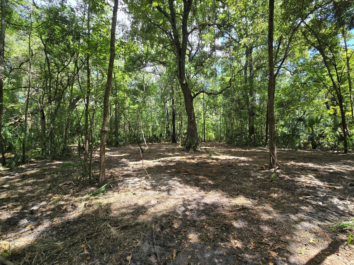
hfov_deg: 102.1
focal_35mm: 14
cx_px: 177
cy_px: 132
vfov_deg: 85.7
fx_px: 143
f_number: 2.2
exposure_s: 1/295
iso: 50
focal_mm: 2.2
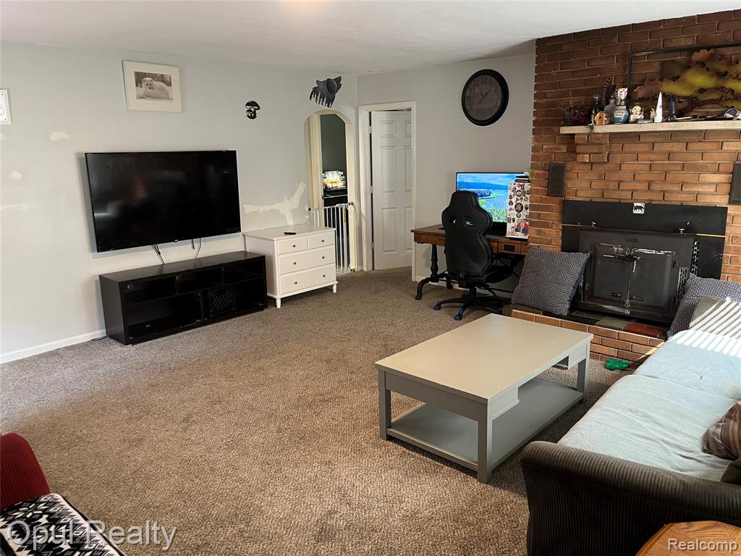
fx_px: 557
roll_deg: +1.7
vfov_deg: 53.1
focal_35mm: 26
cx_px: 370
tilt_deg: -13.3
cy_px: 278
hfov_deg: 67.3
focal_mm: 5.1
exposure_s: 1/60
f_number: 1.6
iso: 320
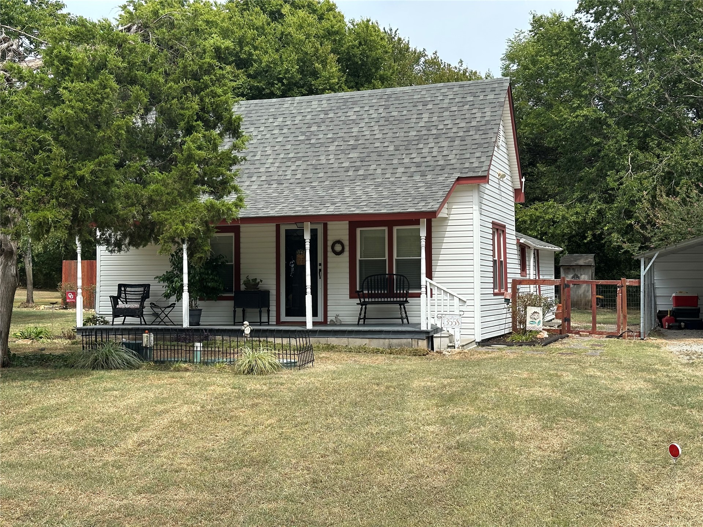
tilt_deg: +0.2
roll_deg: +0.0
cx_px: 352
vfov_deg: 30.3
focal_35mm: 48
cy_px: 264
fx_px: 975
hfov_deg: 39.7
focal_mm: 6.86
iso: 64
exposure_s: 1/2532
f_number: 1.78
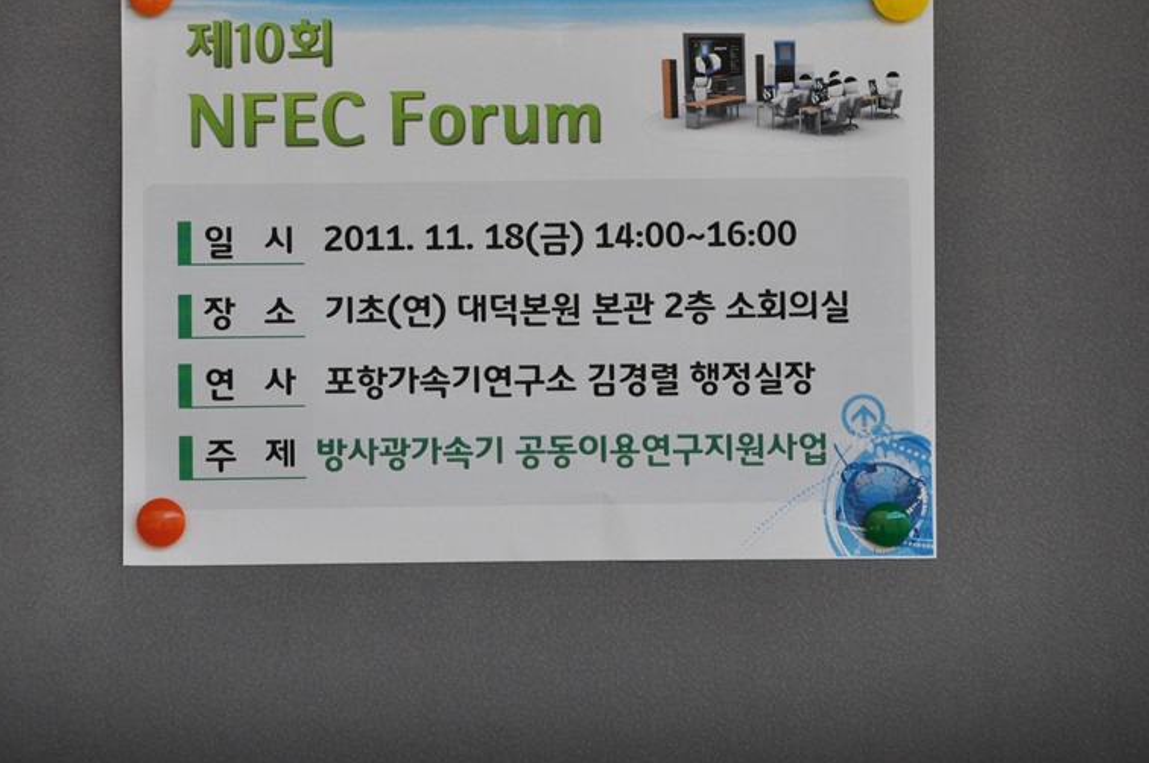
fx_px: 4303
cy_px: 260
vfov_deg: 10.1
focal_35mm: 135
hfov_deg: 15.2
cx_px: 526
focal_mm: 68
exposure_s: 1/60
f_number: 9
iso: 800
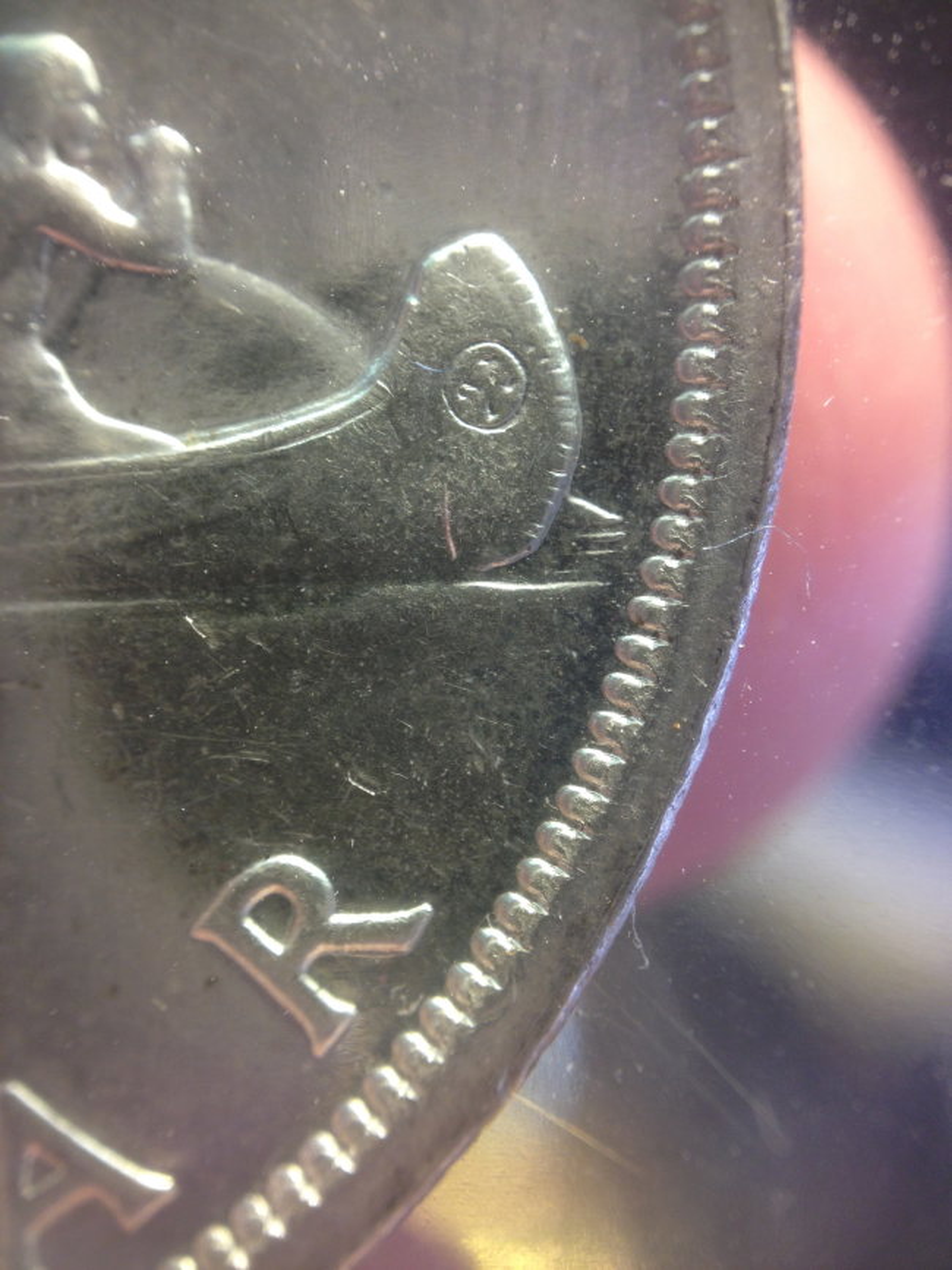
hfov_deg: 40.7
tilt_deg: -28.4
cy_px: 635
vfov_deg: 52.6
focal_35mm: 35
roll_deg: -7.7
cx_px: 476
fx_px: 1284
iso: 50
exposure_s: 1/30
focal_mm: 4.28
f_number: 2.4
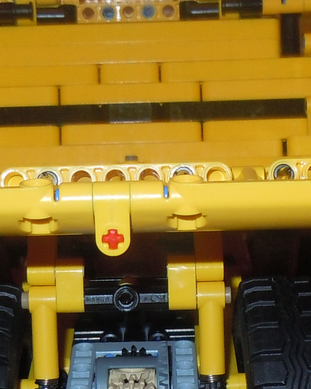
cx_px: 138
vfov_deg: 18.0
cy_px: 289
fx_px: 1219
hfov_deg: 14.5
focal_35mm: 106
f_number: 3.5
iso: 200
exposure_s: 1/30
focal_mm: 5.4
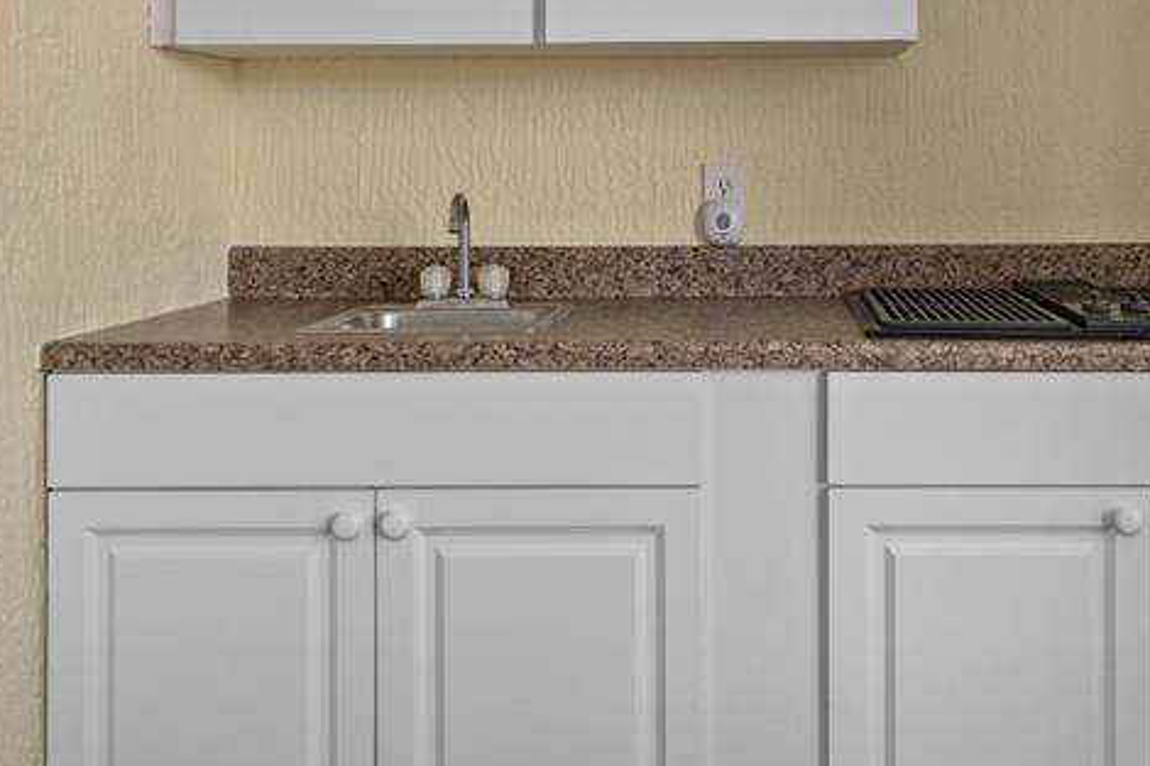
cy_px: 159
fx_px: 1181
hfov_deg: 51.0
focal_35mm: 37
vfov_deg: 34.9
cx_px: 766
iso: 320
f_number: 8
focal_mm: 17
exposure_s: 1/6
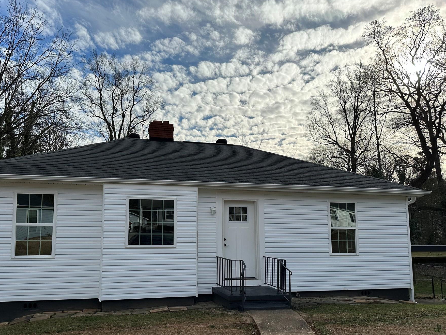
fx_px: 361
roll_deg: -0.1
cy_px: 192
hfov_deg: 63.1
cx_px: 186
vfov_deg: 49.6
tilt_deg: +5.4
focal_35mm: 28
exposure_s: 1/7576
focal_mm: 6.86
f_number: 1.78
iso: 80
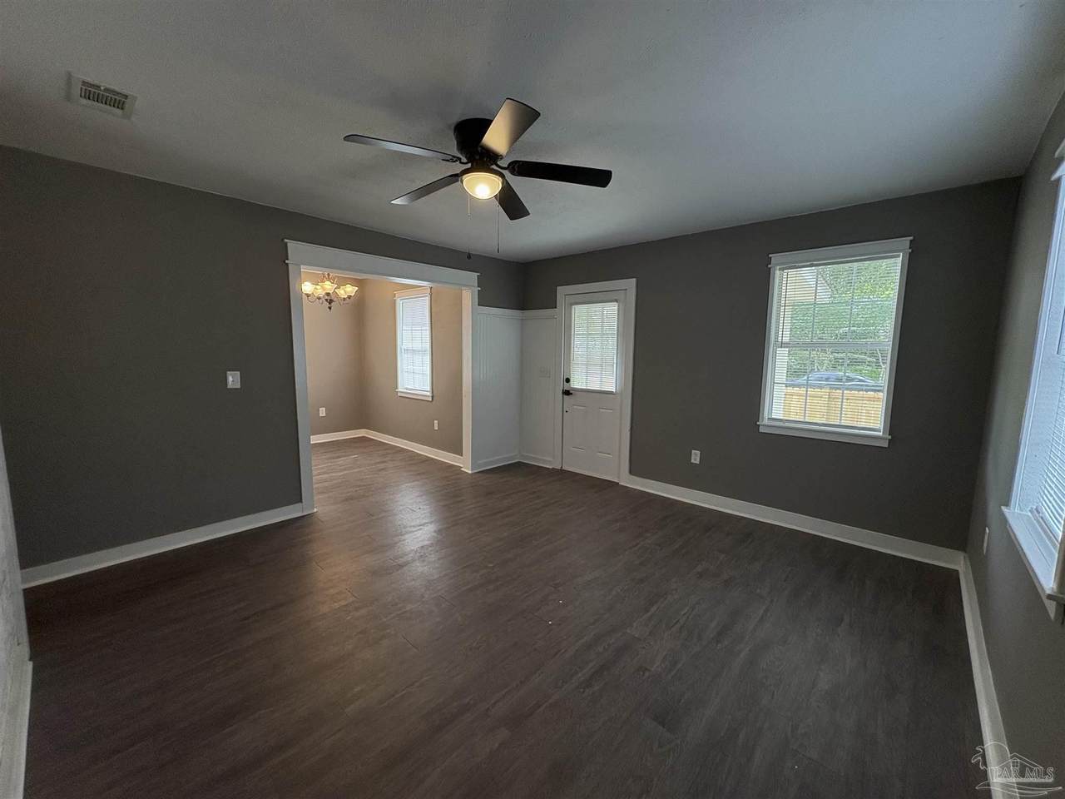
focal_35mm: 14
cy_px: 400
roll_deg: -0.5
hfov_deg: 102.1
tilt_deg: -7.0
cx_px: 532
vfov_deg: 85.7
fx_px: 431
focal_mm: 2.22
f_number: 2.2
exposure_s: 1/120
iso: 320
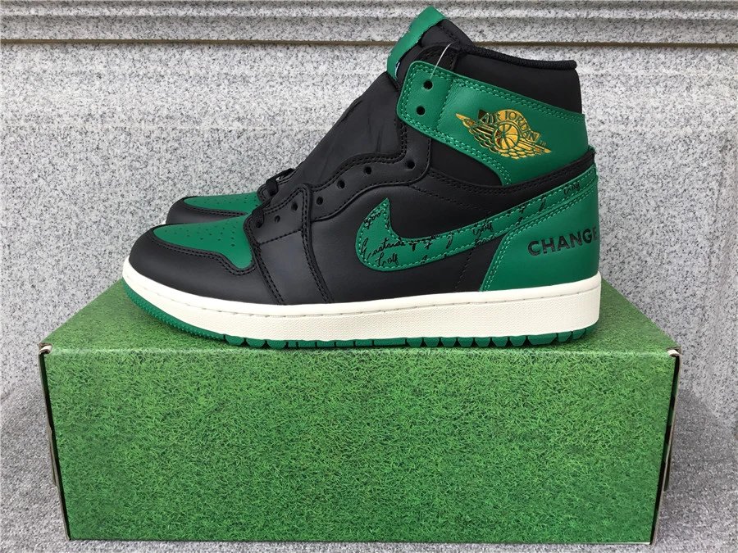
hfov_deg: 58.4
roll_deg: +0.3
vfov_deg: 45.4
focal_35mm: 31
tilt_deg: -15.2
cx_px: 369
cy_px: 276
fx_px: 661
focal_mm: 3.3
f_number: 2.4
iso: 25
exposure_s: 1/100
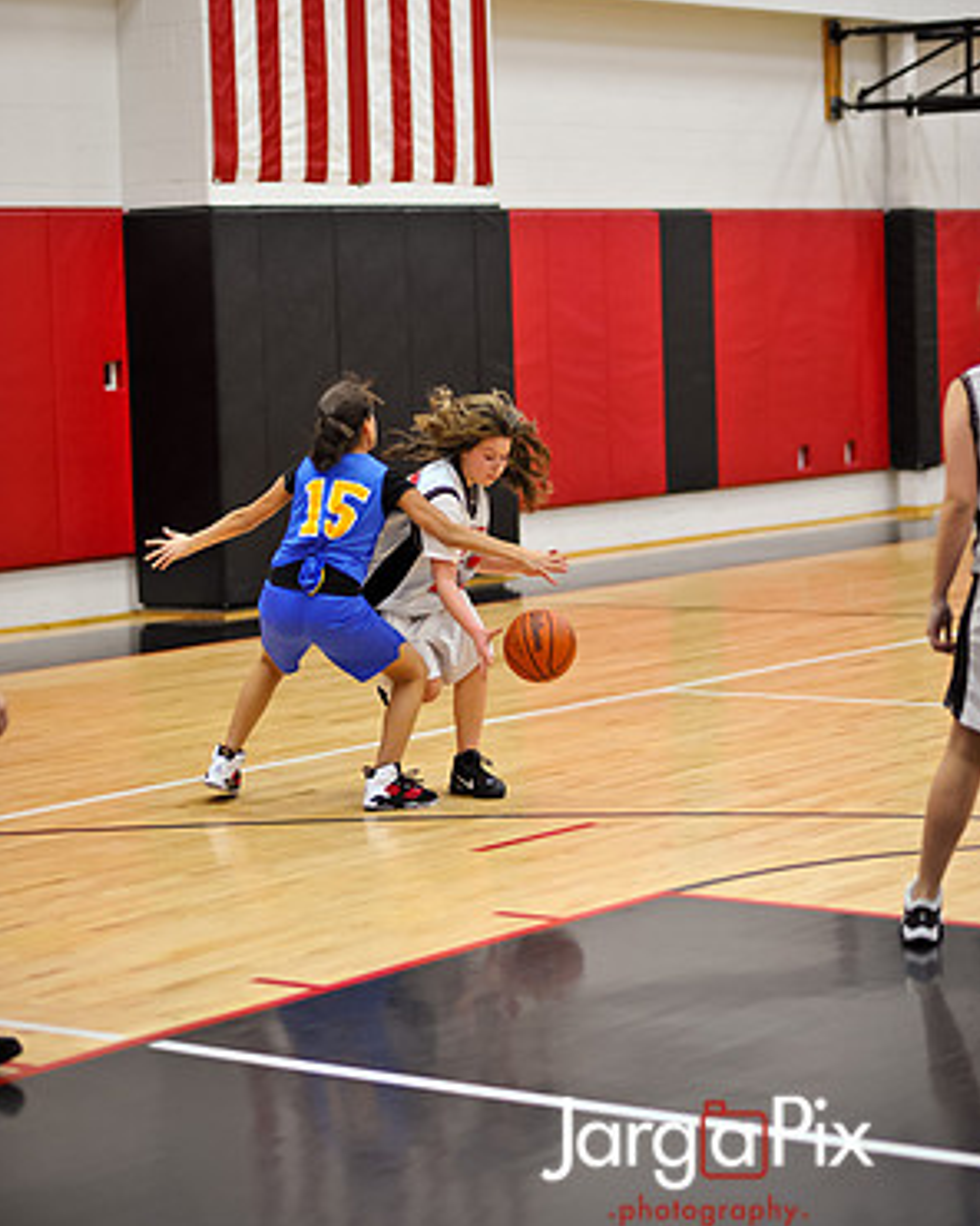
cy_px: 527
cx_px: 492
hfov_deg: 15.9
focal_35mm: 97
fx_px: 3517
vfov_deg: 19.7
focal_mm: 85
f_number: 2
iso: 1600
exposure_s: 1/500
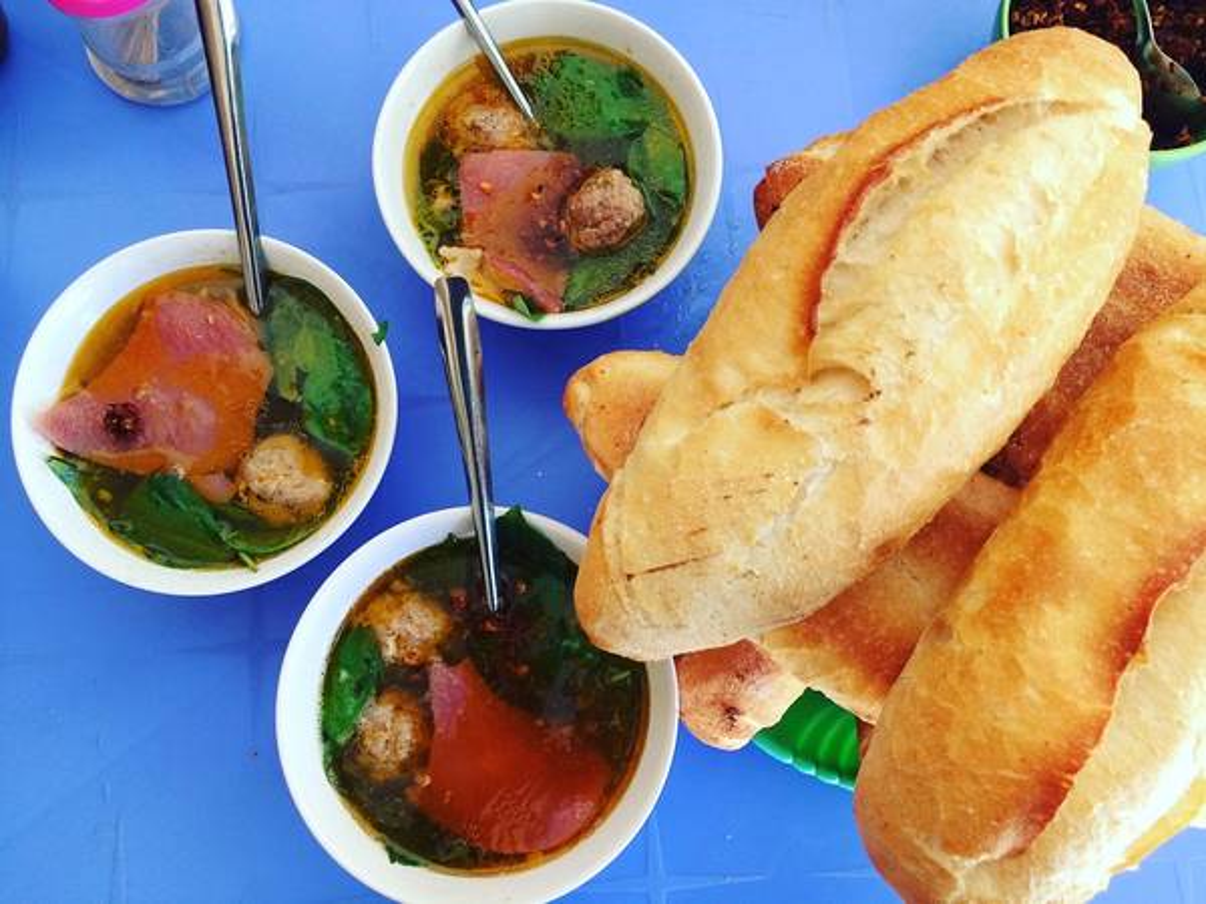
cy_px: 452
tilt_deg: -78.8
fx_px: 1010
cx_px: 603
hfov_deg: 61.7
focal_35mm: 29
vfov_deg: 48.2
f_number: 2.2
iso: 125
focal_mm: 4.15
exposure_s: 1/33
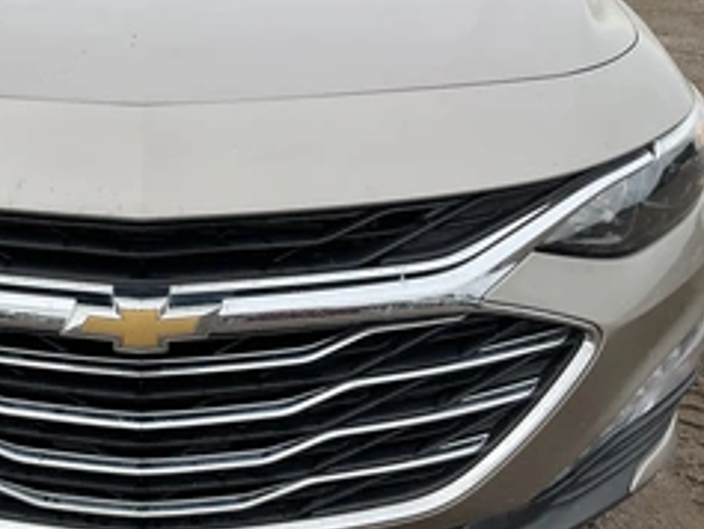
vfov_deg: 29.6
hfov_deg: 37.6
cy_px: 315
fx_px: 997
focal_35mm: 49
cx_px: 146
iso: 25
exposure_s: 1/1076
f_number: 1.8
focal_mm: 3
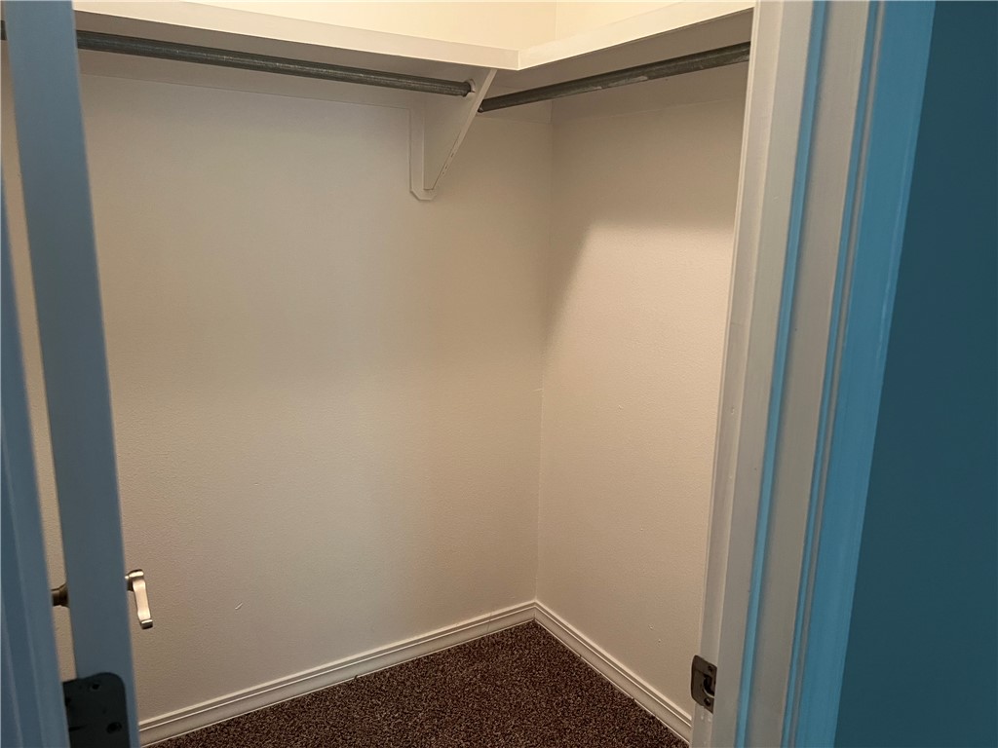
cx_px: 499
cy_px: 374
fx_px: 750
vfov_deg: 53.1
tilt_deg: -12.9
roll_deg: -1.1
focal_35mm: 26
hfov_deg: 67.3
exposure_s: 1/60
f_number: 1.5
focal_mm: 5.7
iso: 250
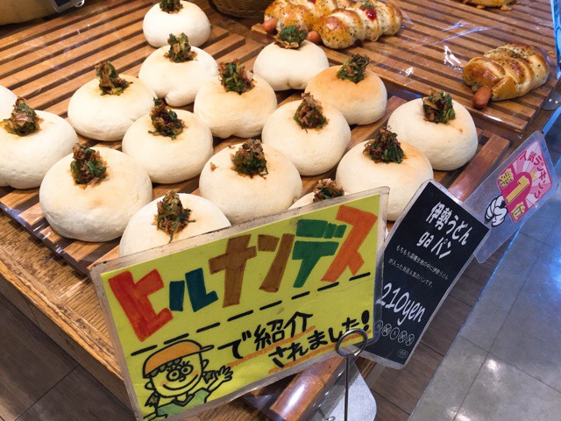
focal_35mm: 31
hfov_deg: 58.4
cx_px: 280
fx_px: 502
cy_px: 210
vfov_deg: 45.4
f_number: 2.4
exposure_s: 1/30
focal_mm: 3.3
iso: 25
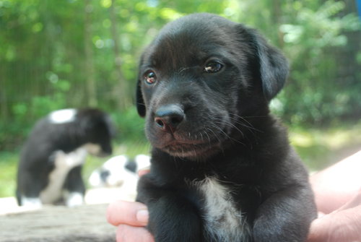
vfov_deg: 28.2
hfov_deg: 41.1
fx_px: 482
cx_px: 180
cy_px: 121
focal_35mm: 48
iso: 250
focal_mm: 32
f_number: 4.8
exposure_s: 1/30
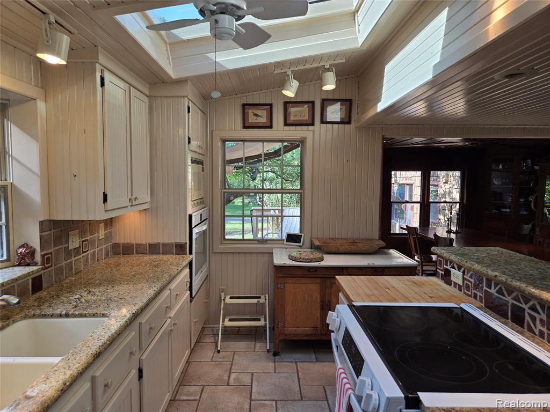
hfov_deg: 73.9
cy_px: 206
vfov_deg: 58.9
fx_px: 365
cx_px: 275
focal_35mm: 23
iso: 25
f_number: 1.8
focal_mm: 5.4
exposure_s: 1/130
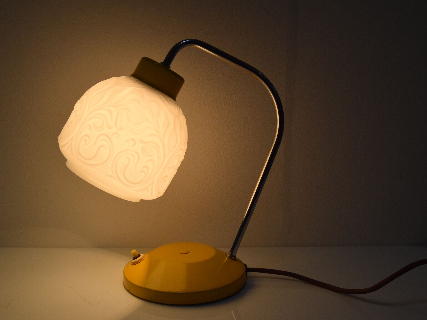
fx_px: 463
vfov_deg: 38.1
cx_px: 195
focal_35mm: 38
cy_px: 159
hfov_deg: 49.4
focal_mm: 23
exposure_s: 1/640
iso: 1600
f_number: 10
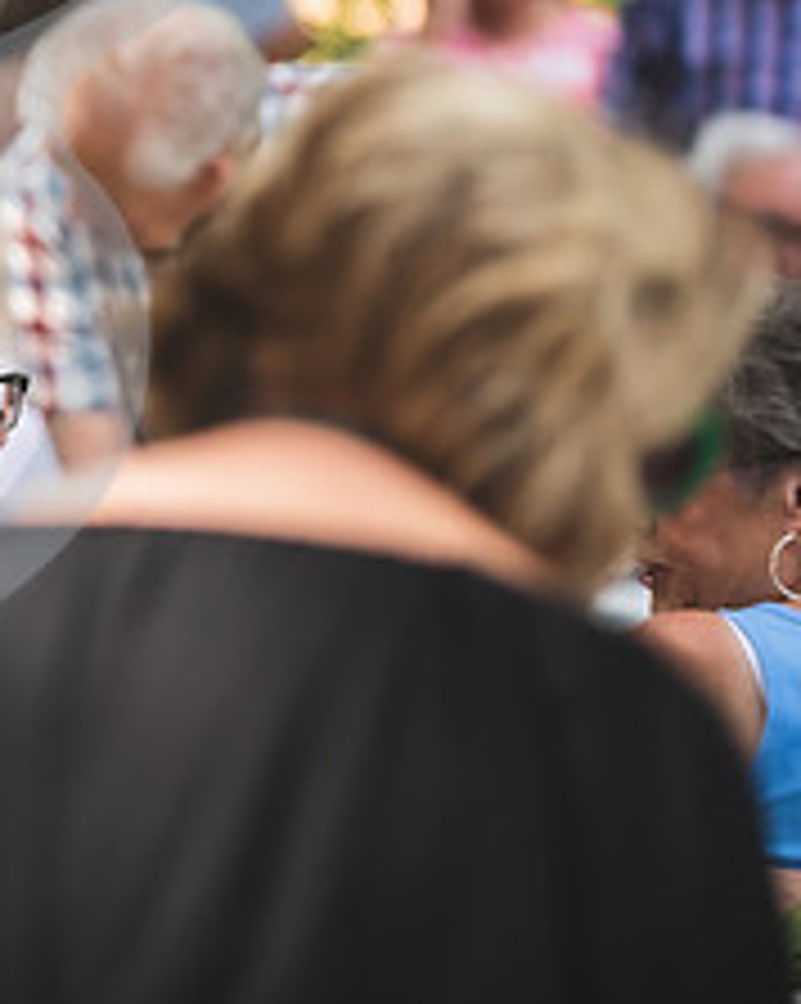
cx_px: -378
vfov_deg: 6.1
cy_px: 137
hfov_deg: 4.8
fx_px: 9436
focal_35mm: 318
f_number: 2.8
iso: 400
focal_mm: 130
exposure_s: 1/400
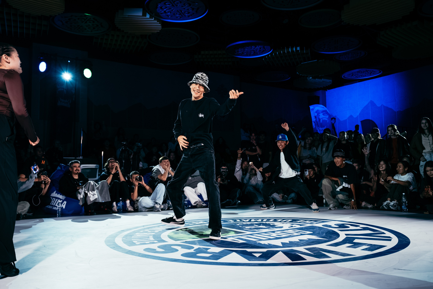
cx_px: 216
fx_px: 385
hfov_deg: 58.7
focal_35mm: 32
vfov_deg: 41.1
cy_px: 144
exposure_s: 1/800
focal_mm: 32
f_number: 2.8
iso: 3200
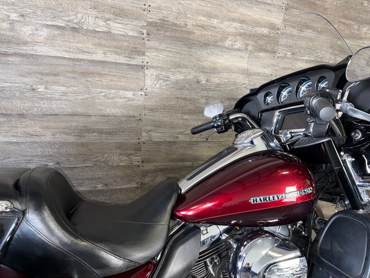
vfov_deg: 56.8
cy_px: 139
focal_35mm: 24
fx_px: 257
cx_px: 185
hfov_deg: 71.6
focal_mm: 6.76
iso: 64
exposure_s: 1/22
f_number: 1.78
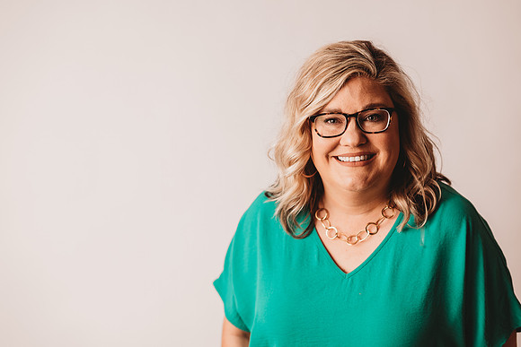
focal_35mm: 85
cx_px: 260
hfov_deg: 23.9
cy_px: 174
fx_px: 1230
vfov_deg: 16.1
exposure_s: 1/160
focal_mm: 85
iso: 100
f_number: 2.5
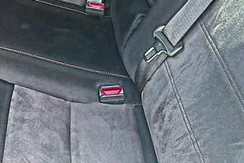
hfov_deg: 33.9
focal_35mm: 57
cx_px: 45
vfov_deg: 22.4
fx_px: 386
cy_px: -18
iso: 125
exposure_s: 1/90
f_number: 1.78
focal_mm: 6.86
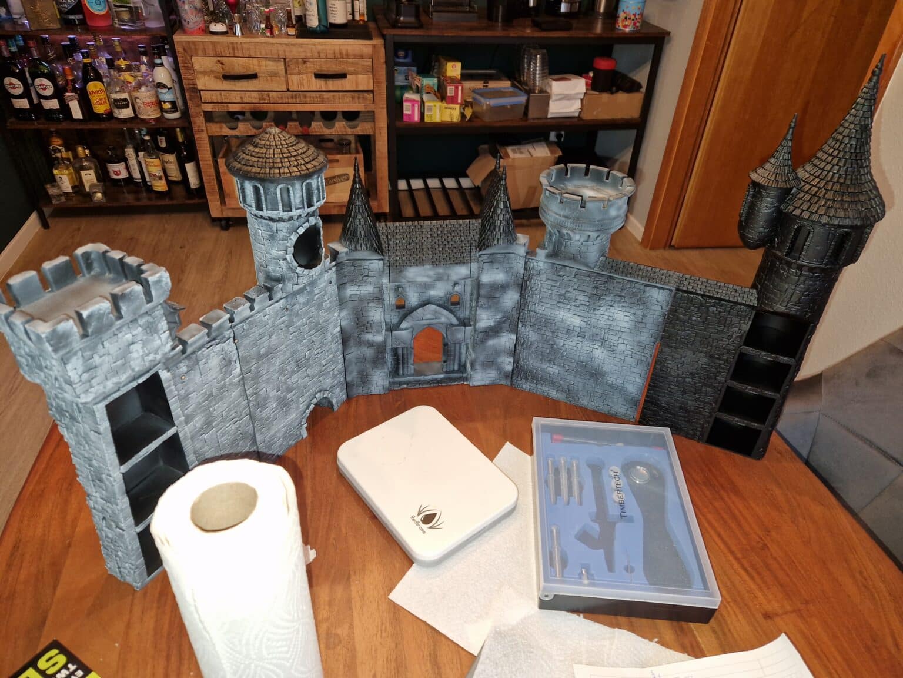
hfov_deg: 73.9
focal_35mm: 23
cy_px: 339
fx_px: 600
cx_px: 452
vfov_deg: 58.9
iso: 400
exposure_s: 1/100
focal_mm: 5.4
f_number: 1.8
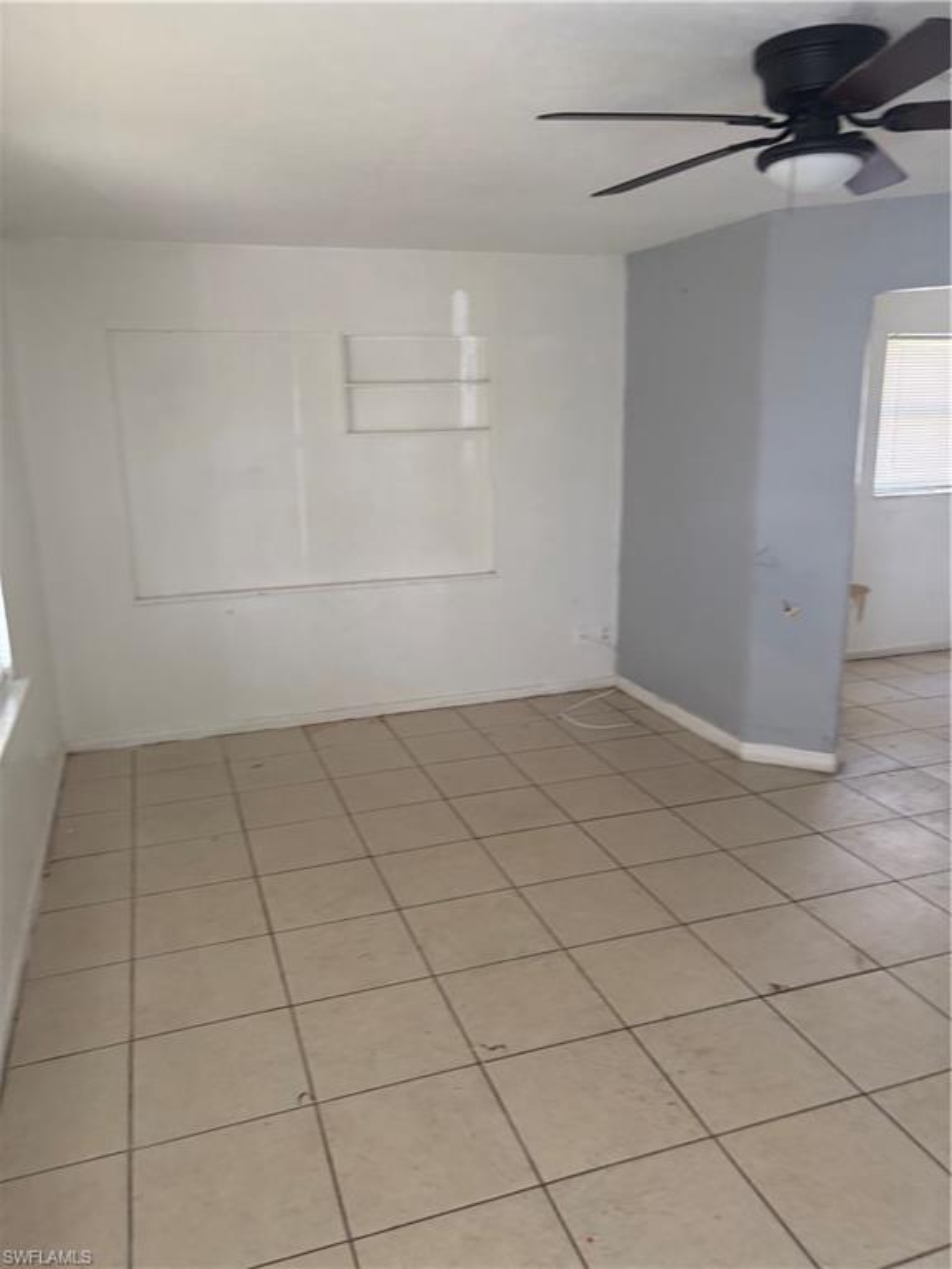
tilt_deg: -14.9
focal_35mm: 26
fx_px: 953
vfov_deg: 67.3
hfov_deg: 53.1
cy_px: 634
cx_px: 476
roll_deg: +1.5
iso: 125
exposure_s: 1/112
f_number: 1.6
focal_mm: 5.96
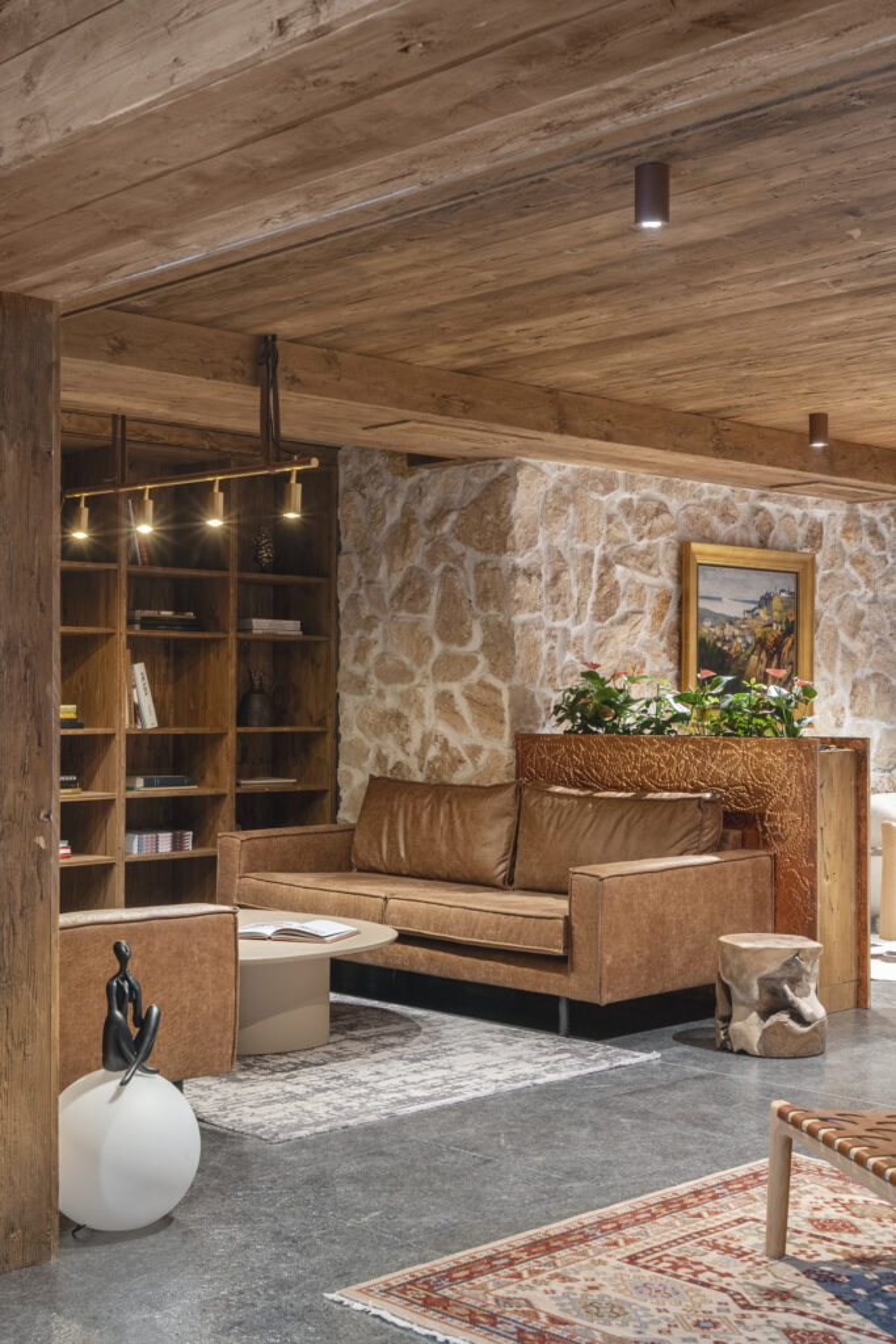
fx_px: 1717
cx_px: 448
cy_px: 672
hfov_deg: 29.3
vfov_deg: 42.7
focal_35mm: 46
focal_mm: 31
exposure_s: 1/4
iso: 200
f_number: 8
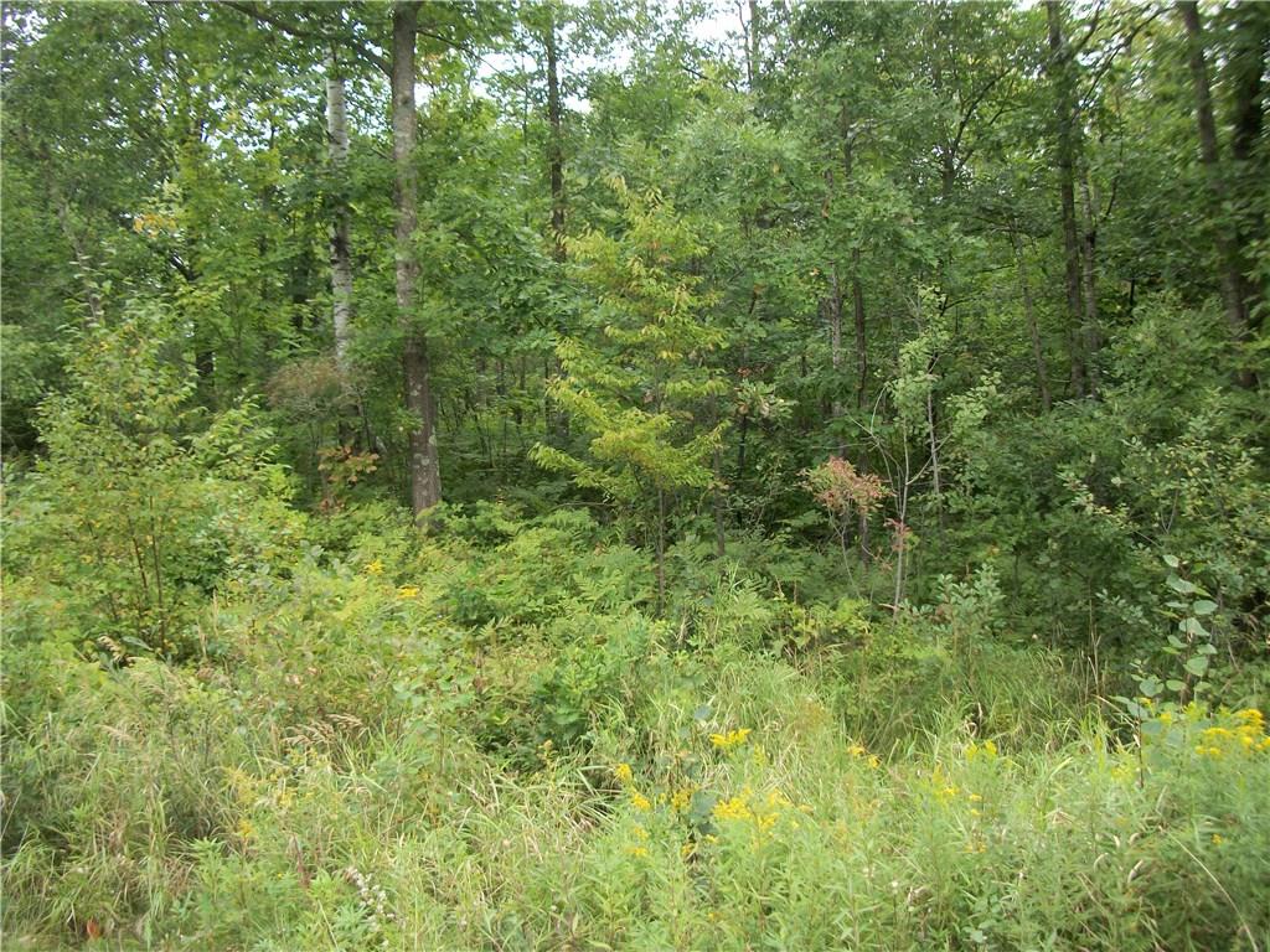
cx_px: 635
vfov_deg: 44.2
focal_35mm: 32
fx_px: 1174
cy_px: 476
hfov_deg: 56.8
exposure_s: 1/125
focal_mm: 5.7
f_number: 2.9
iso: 80
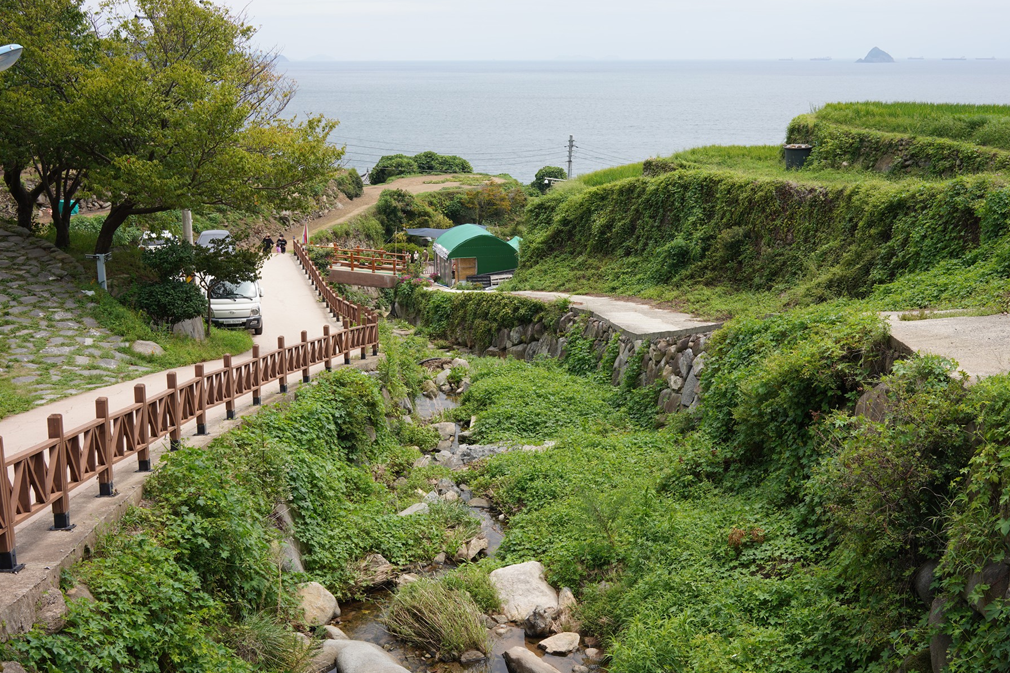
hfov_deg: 49.5
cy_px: 306
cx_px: 554
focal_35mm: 39
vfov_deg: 34.2
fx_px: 1094
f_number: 9
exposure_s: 1/125
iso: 100
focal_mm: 35
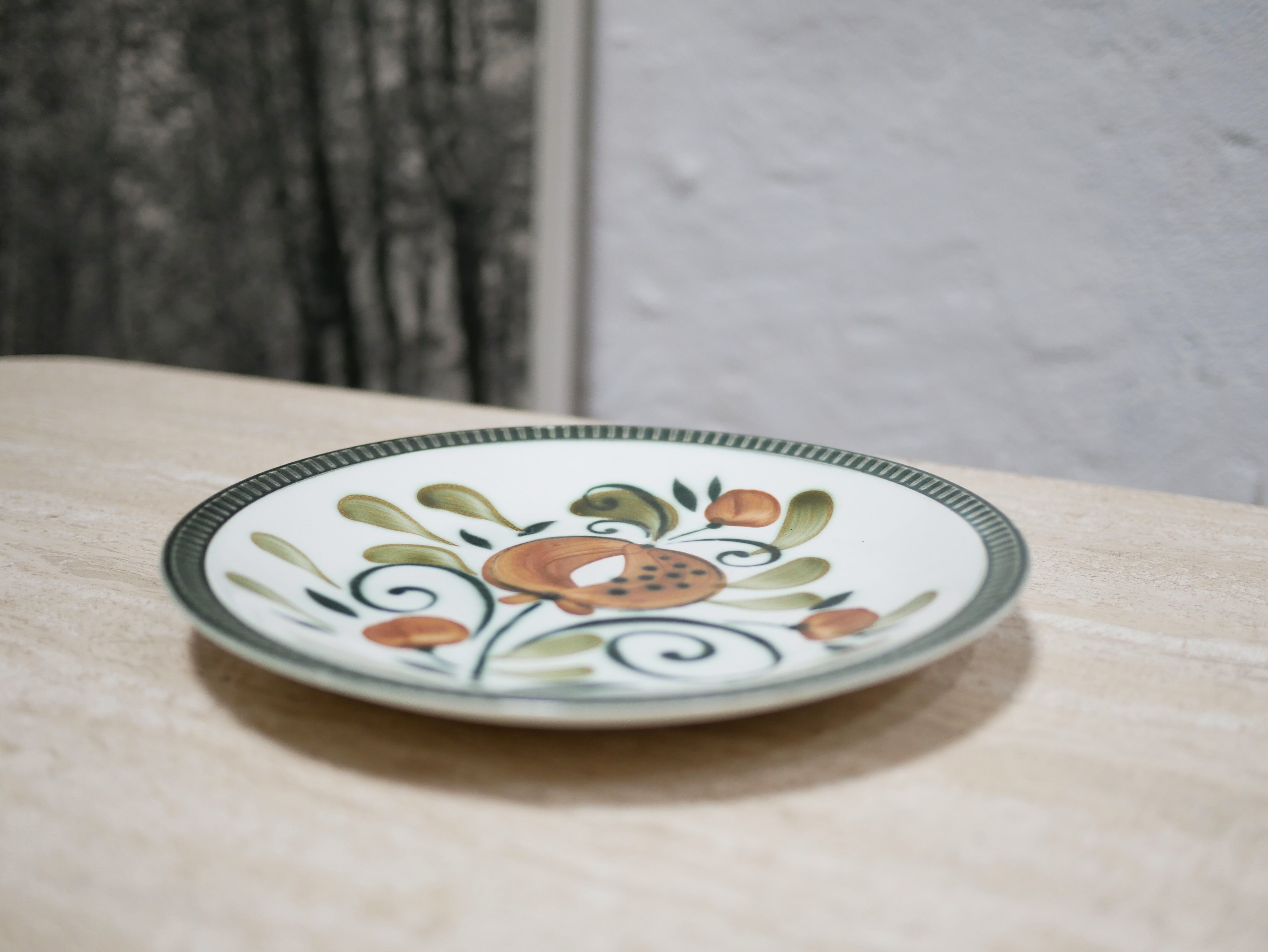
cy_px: 476
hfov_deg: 46.8
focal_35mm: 40
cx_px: 634
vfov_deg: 36.0
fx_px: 1466
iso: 400
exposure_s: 1/60
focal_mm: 20
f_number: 1.7
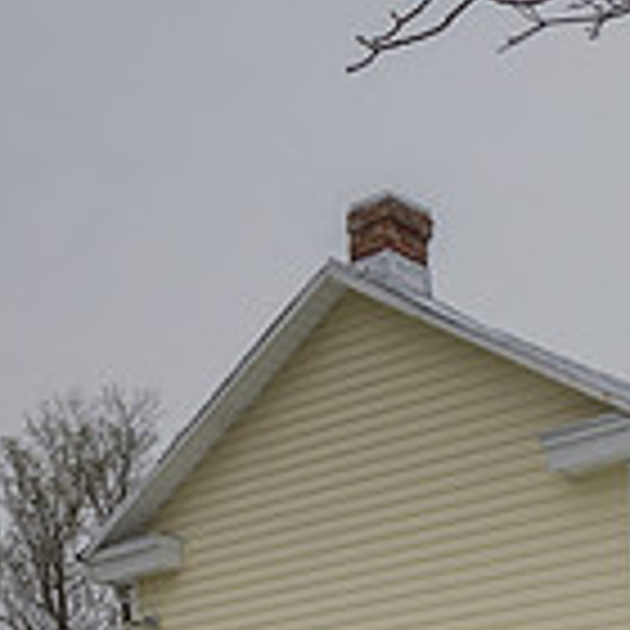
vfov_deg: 16.6
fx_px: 1936
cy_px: 982
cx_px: 704
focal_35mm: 94
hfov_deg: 17.8
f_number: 13
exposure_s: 1/250
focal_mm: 15
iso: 200
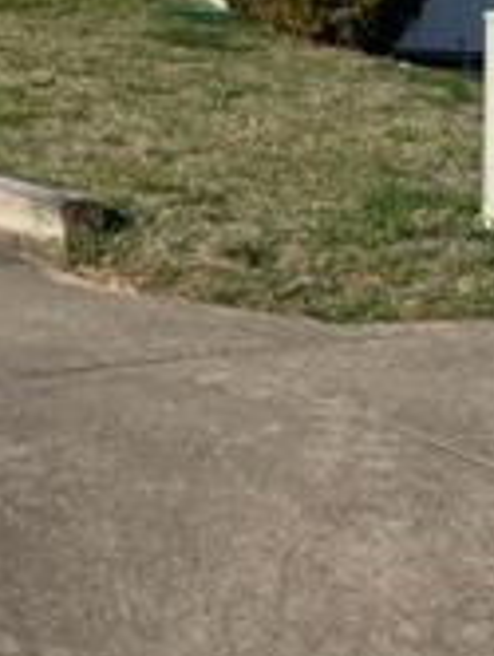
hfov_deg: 14.8
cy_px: -107
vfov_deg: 18.7
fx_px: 1898
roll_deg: -1.7
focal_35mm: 100
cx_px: 178
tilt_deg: +4.2
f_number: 1.6
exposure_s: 1/5051
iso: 32
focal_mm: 4.2
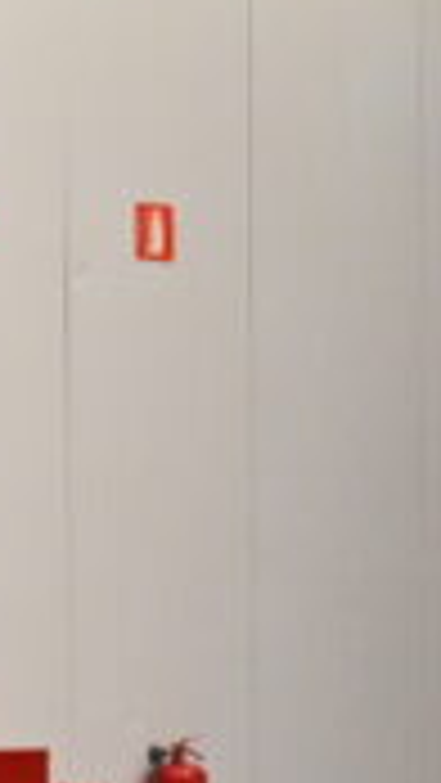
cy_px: 864
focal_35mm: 148
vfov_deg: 14.2
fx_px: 3074
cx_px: -1647
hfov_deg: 6.0
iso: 3200
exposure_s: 1/100
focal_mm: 24
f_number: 4
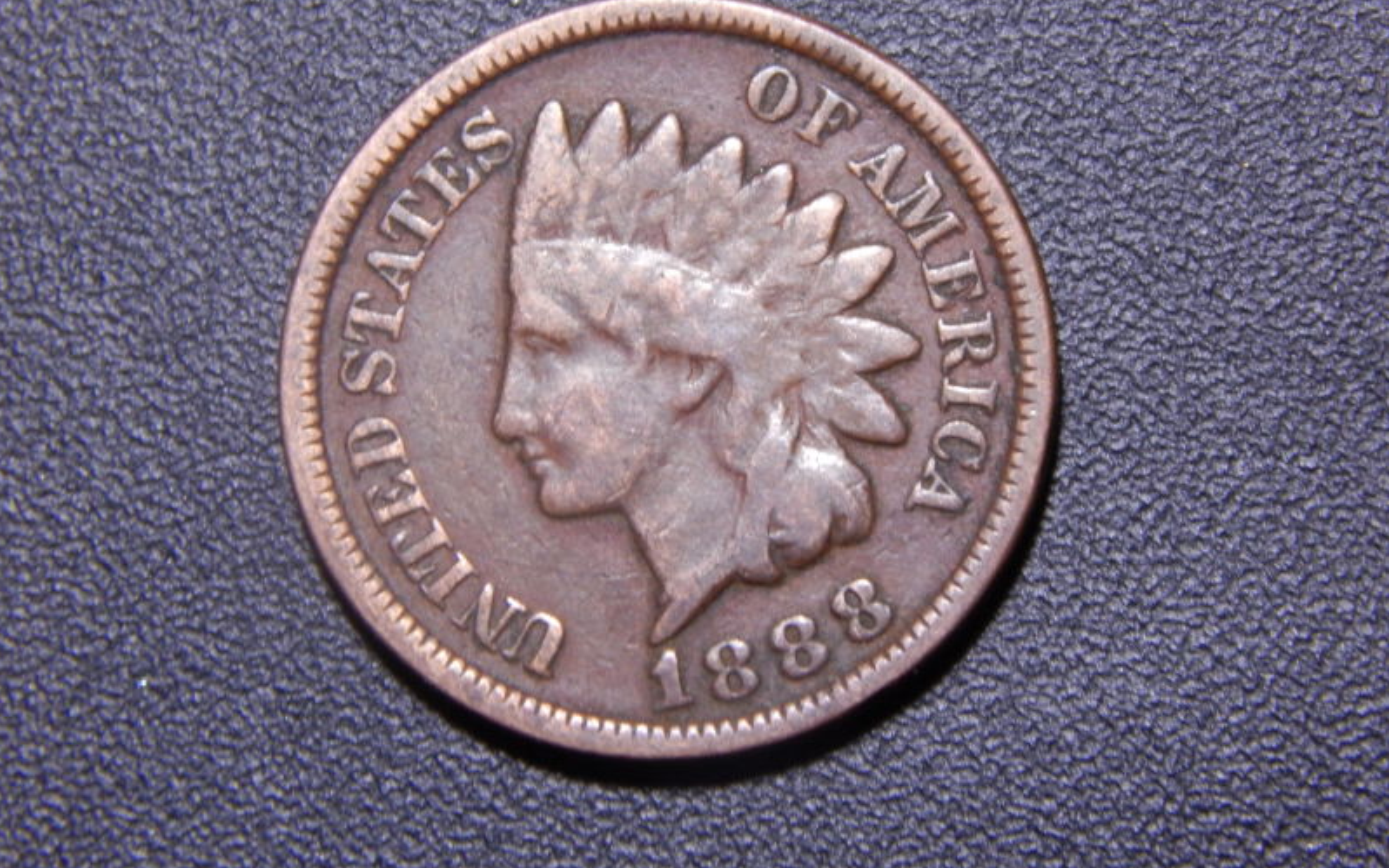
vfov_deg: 6.8
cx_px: 692
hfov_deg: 10.8
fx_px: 7345
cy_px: 405
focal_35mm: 194
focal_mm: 32.8
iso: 400
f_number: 5.3
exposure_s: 1/20
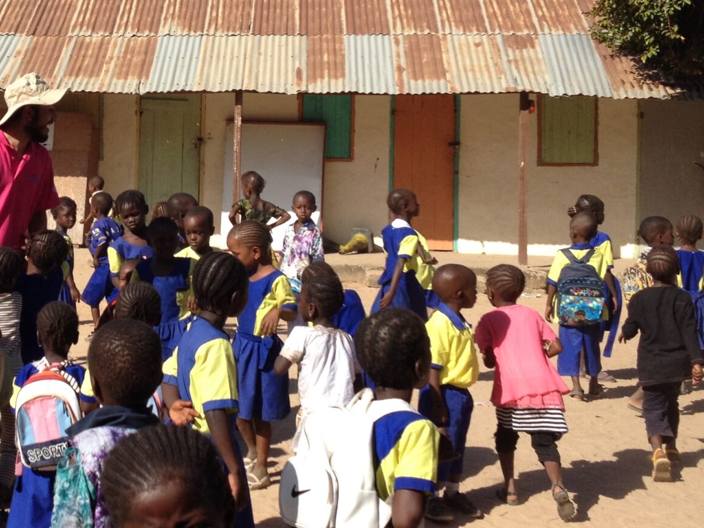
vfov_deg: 19.0
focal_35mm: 77
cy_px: 146
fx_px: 1566
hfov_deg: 24.8
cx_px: 122
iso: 50
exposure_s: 1/1534
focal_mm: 4.28
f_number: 2.4
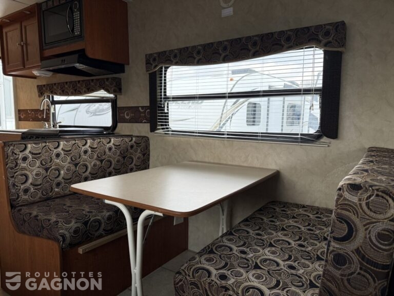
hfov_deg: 71.6
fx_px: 273
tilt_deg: -5.1
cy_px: 148
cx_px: 197
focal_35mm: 24
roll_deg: -1.5
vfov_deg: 56.8
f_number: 1.78
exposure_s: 1/383
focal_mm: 6.76
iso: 100
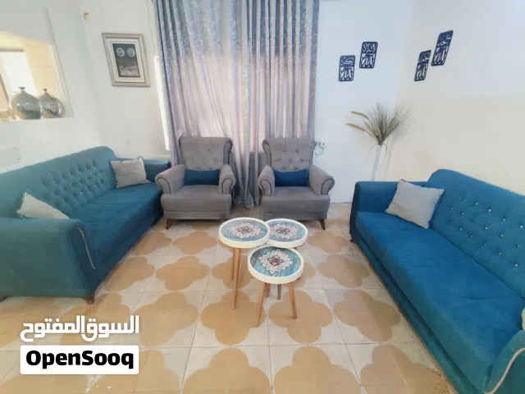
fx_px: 243
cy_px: 197
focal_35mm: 16
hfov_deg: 94.5
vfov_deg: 78.1
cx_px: 262
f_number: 2.2
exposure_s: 1/50
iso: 200
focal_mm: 1.65
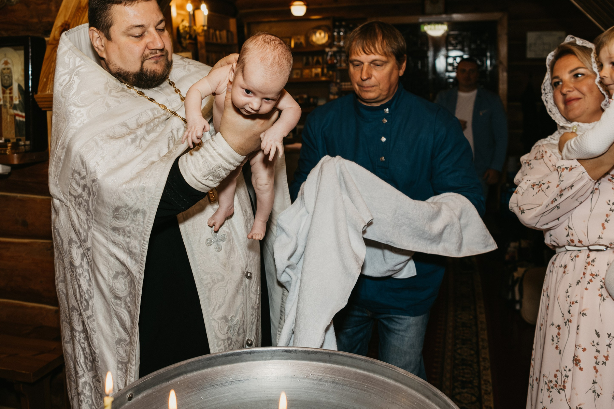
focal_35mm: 37
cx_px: 266
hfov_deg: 51.7
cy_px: 142
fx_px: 631
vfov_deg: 35.7
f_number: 3.5
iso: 250
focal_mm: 26
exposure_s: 1/160
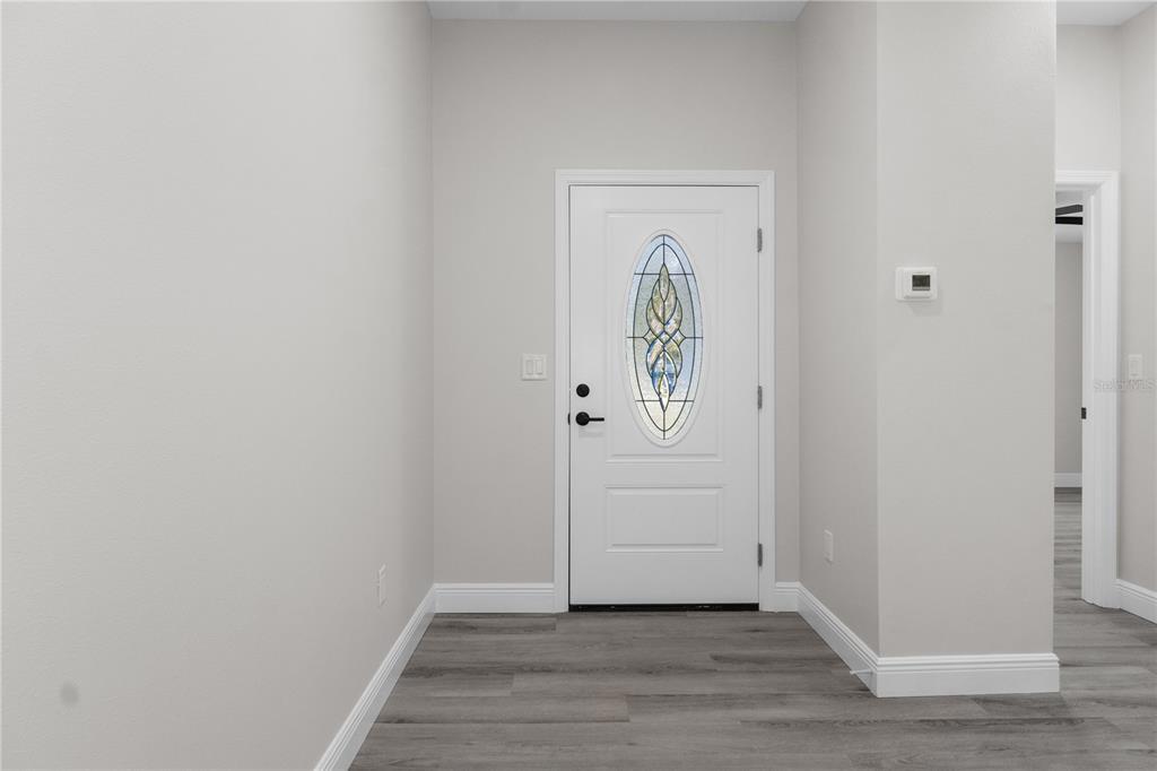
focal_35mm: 20
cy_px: 386
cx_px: 578
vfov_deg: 63.2
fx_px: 626
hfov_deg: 85.4
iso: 640
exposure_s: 1/2
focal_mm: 13
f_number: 8
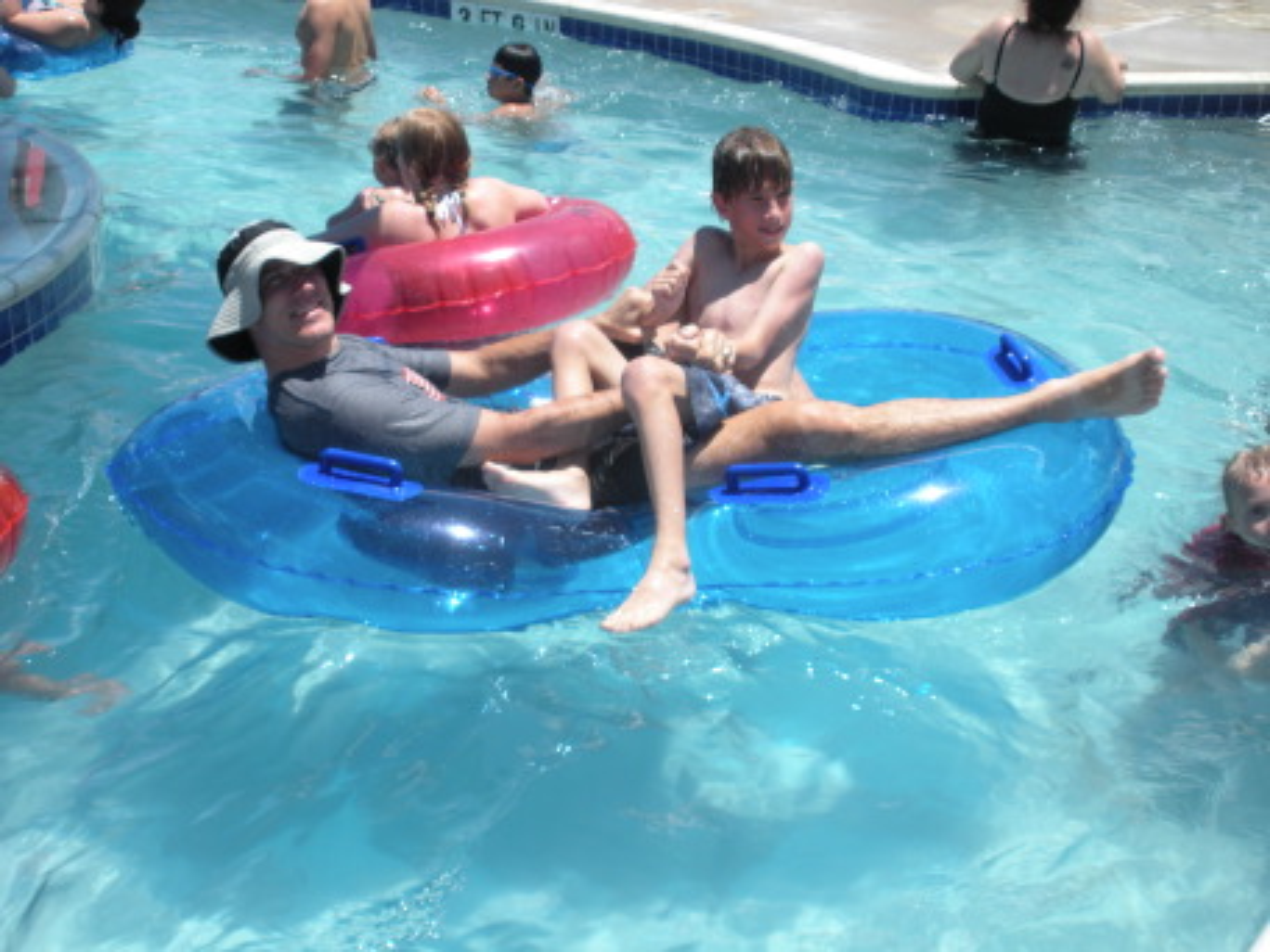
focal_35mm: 52
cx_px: 635
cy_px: 476
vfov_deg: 28.0
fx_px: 1908
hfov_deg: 36.8
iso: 64
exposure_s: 1/420
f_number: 4.4
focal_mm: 9.1
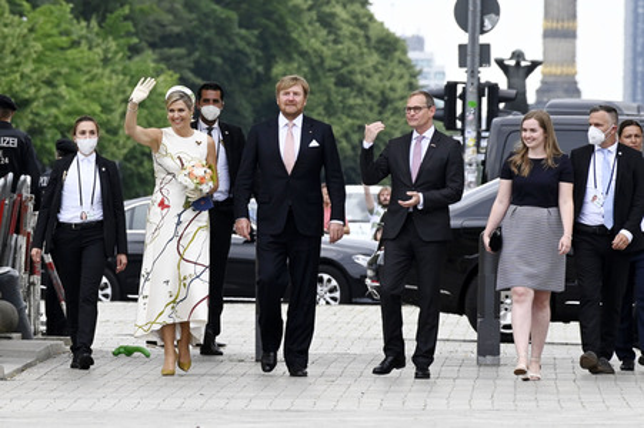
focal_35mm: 500
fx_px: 8938
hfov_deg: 4.1
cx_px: 322
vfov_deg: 2.7
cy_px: 214
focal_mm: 500
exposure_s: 1/640
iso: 1600
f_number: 14
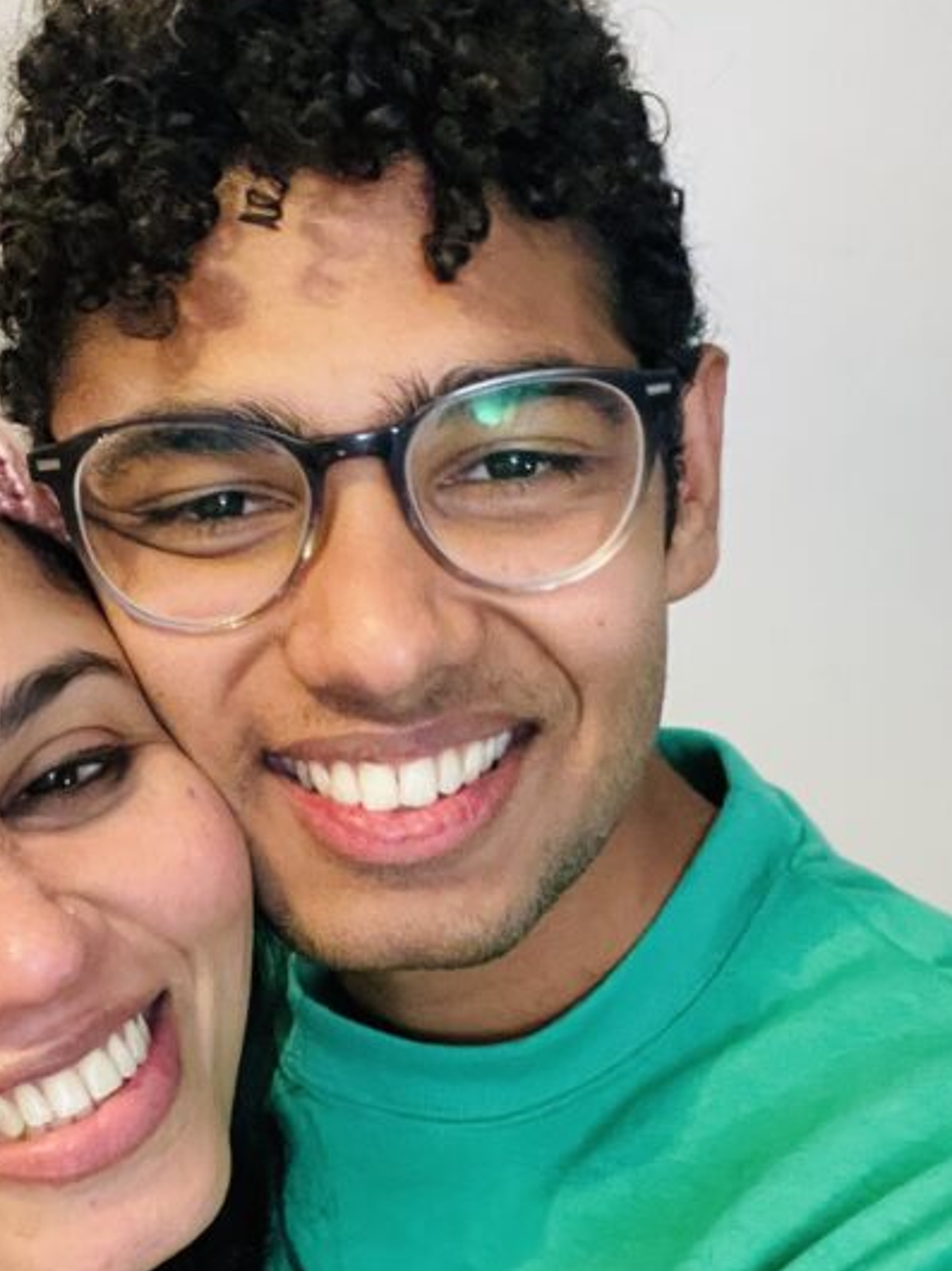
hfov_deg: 25.0
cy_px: 894
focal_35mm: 58
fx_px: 2129
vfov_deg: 32.8
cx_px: 290
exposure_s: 1/24
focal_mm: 2.71
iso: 640
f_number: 2.2
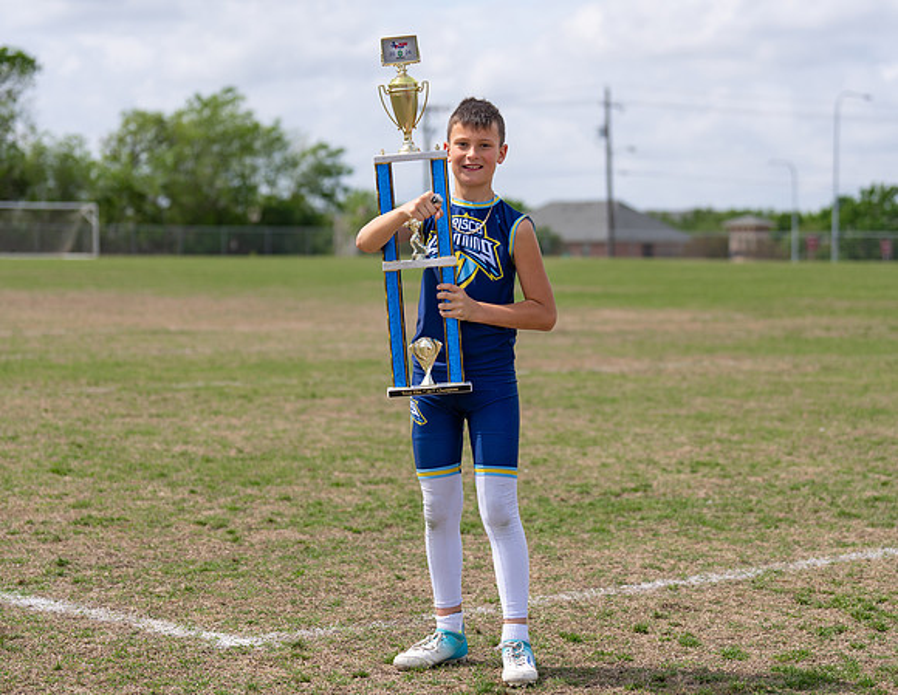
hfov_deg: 21.6
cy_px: 343
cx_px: 443
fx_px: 2350
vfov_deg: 16.8
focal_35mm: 90
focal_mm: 70
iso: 100
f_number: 2.8
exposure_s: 1/2000
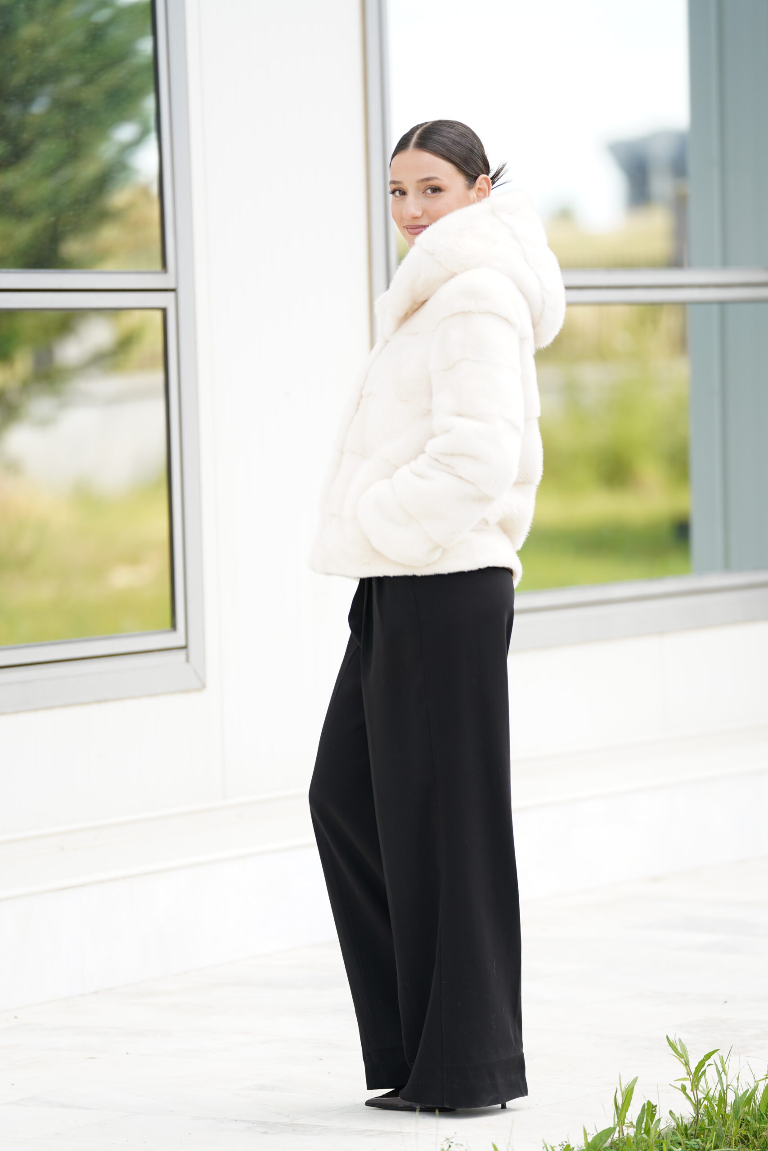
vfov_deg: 12.5
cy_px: 576
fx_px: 5247
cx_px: 384
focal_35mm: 164
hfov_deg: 8.4
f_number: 2.8
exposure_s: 1/250
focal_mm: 164
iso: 160
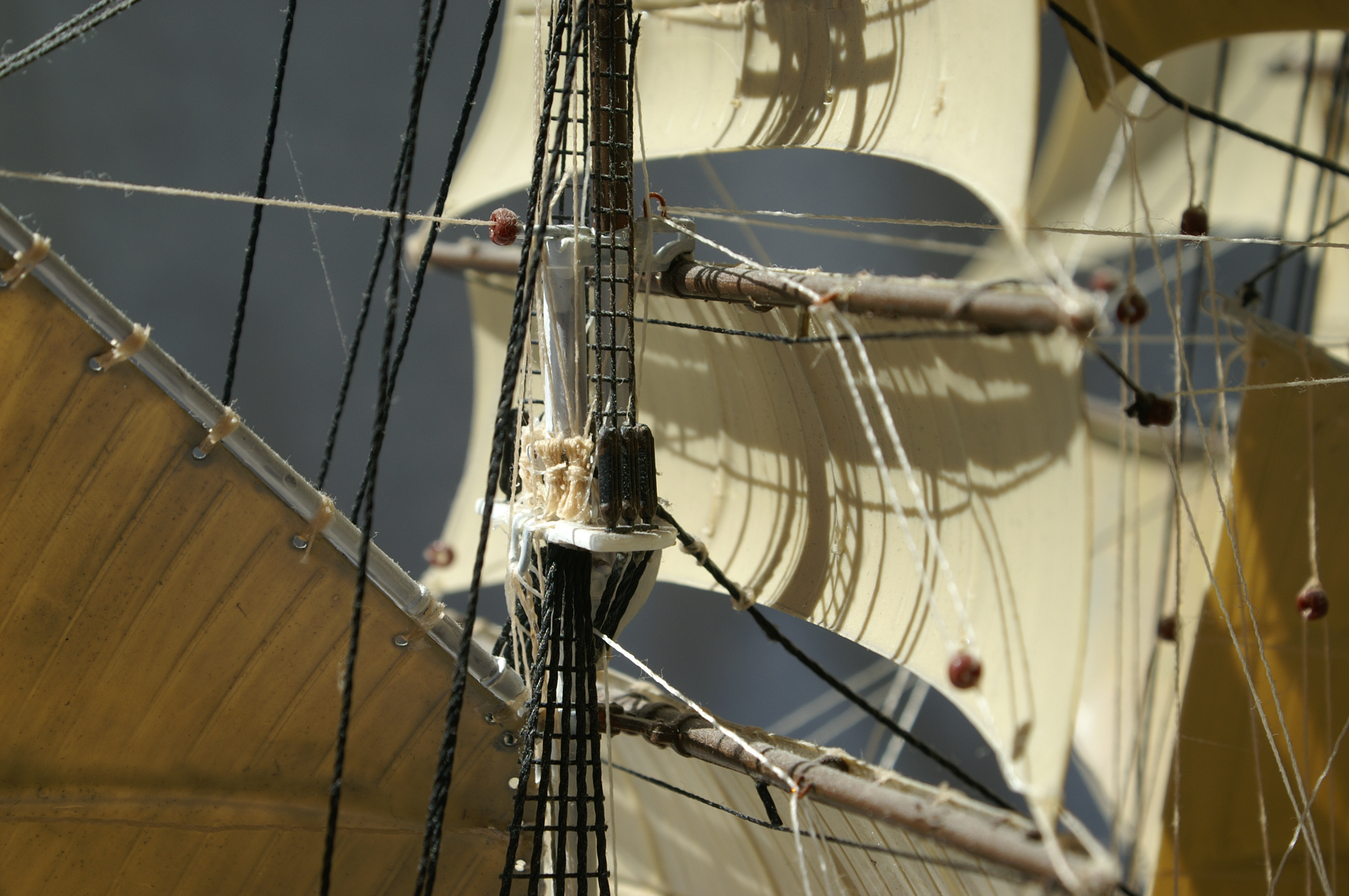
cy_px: 448
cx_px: 674
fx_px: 2808
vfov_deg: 18.1
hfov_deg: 27.0
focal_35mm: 75
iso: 100
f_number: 10
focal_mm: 50
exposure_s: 1/160
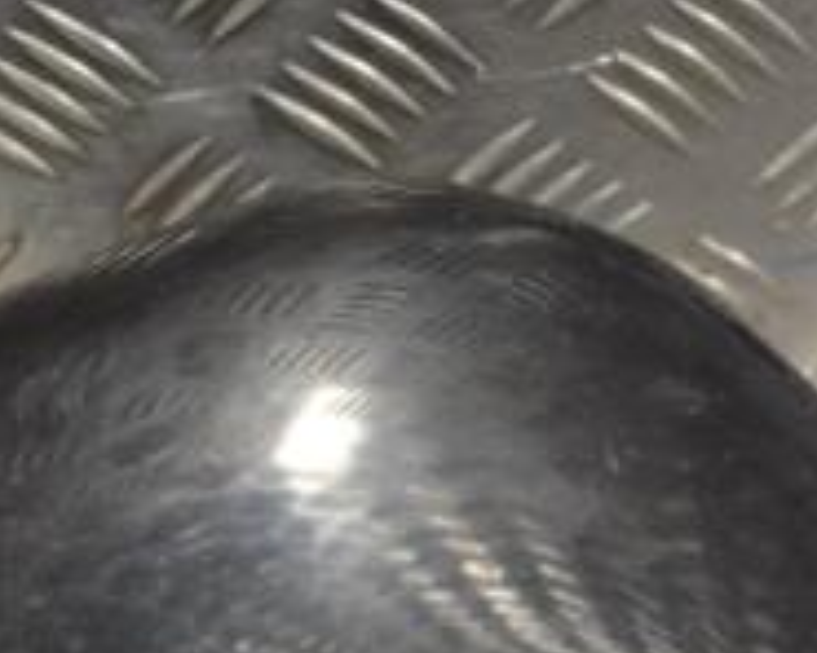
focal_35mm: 119
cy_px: 807
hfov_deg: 16.2
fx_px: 2877
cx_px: 459
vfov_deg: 12.6
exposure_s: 1/30
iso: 160
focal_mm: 26
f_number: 4.2
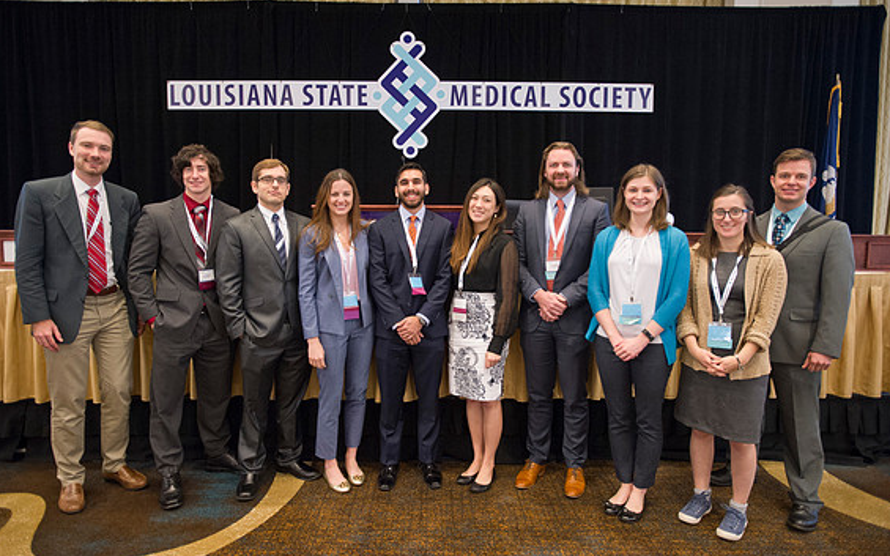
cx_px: 438
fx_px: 558
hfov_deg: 77.2
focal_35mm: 23
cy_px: 271
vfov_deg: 53.0
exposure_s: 1/80
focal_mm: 22
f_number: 2.8
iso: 1600
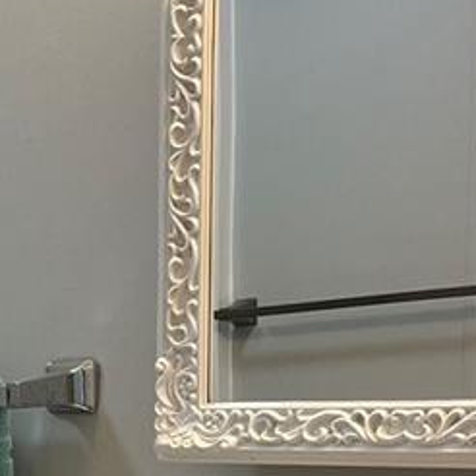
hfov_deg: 14.3
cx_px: -275
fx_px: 1742
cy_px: 739
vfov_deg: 14.4
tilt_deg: -11.5
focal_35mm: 112
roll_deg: +3.3
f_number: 1.6
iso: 100
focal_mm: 5.1
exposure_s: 1/120
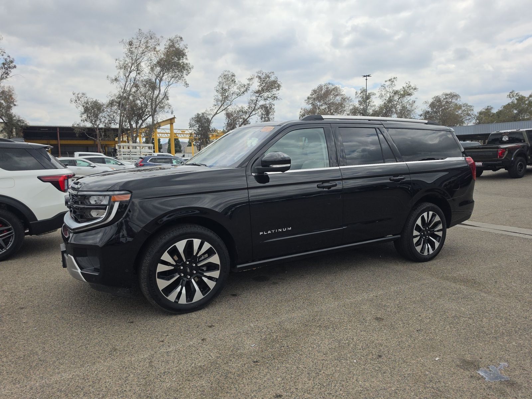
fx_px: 353
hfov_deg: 73.9
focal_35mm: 23
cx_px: 266
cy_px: 200
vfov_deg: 58.9
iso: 61
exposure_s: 1/7940
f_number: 1.4
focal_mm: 6.5
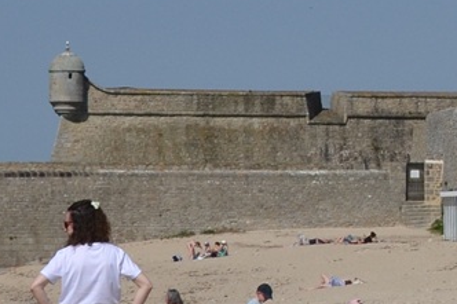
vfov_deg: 5.6
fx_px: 3083
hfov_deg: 8.1
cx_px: 899
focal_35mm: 243
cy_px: 40
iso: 200
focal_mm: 28
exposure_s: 1/1000
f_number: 10
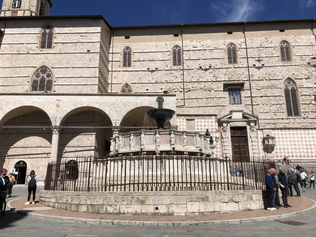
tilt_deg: +14.7
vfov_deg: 49.7
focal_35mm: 28
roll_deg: +1.0
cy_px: 118
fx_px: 256
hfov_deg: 63.4
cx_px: 158
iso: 20
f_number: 1.8
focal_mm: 4
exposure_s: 1/4367
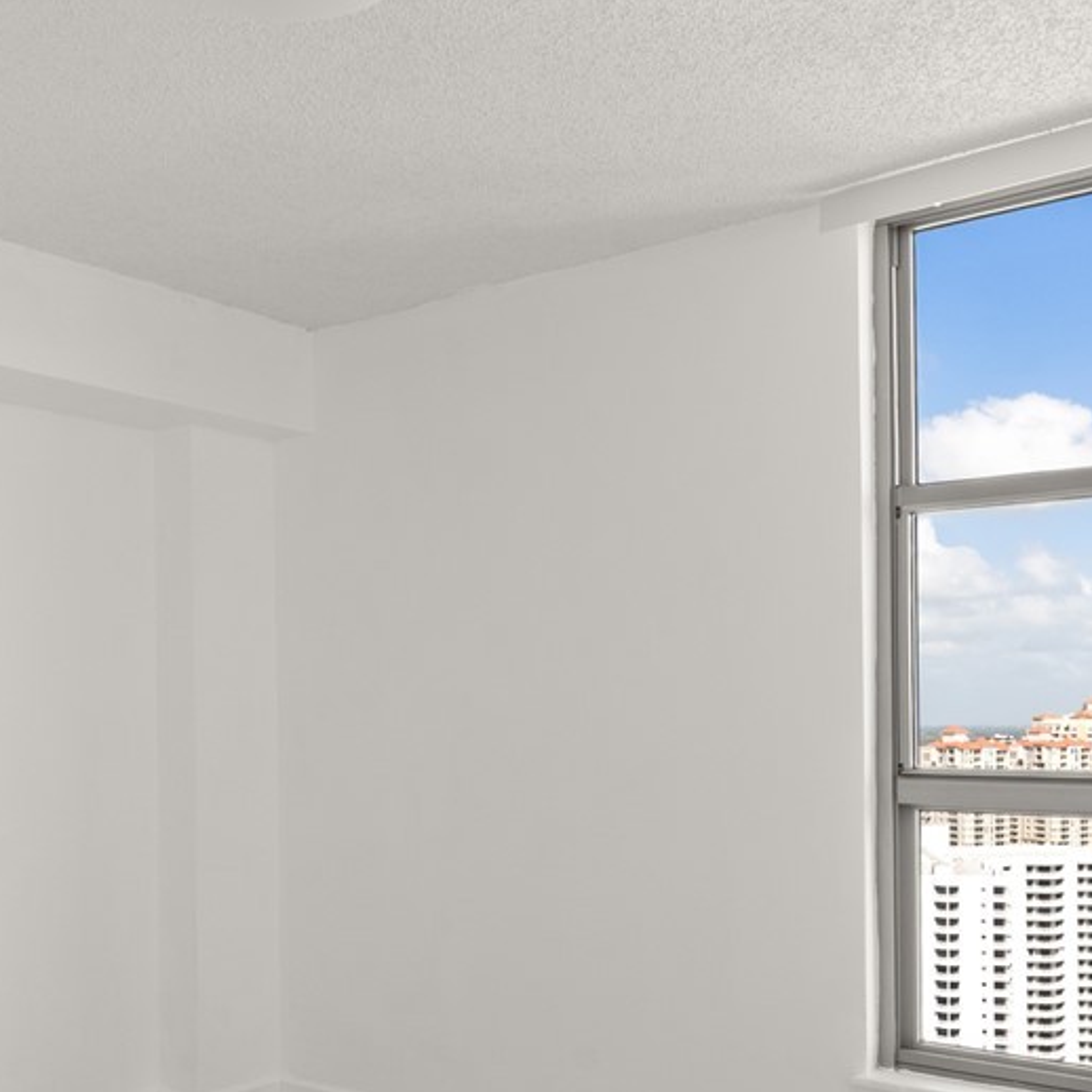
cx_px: 290
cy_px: 737
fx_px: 1392
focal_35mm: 39
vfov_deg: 42.2
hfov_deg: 41.7
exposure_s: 1/25
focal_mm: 14
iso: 320
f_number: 10
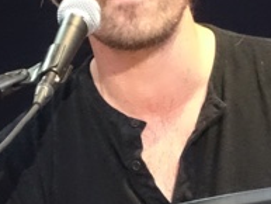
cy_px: -56
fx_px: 9933
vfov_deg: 1.2
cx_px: 122
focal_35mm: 1268
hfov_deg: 1.6
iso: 2000
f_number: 6.3
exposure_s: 1/50
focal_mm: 64.38
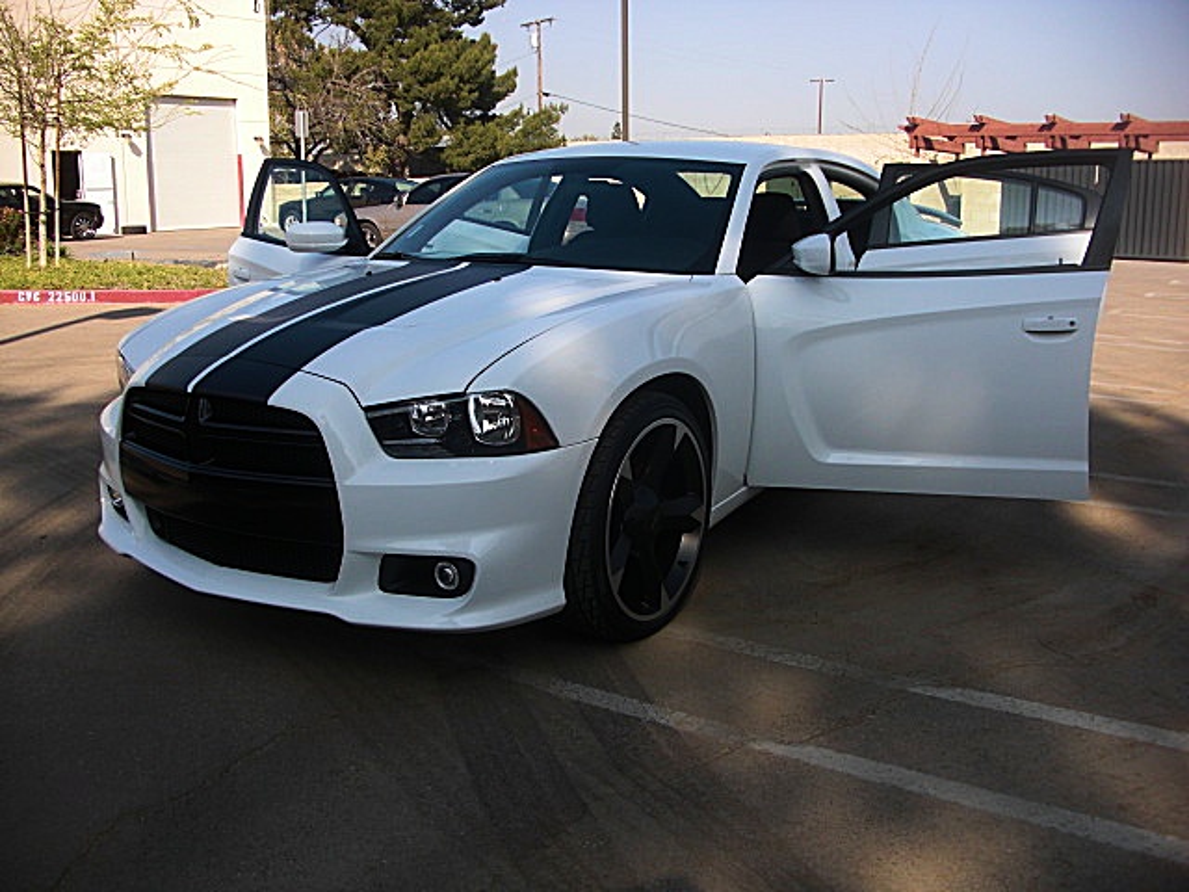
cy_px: 446
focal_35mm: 36
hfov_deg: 51.4
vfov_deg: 39.7
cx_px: 594
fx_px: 1237
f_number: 2.8
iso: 50
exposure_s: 1/640
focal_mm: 6.3
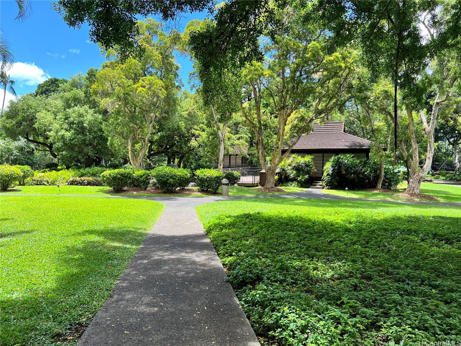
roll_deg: -0.4
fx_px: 346
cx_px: 230
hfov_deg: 67.3
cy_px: 173
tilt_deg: -3.1
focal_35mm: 26
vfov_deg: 53.1
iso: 50
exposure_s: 1/723
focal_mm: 5.7
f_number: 1.5
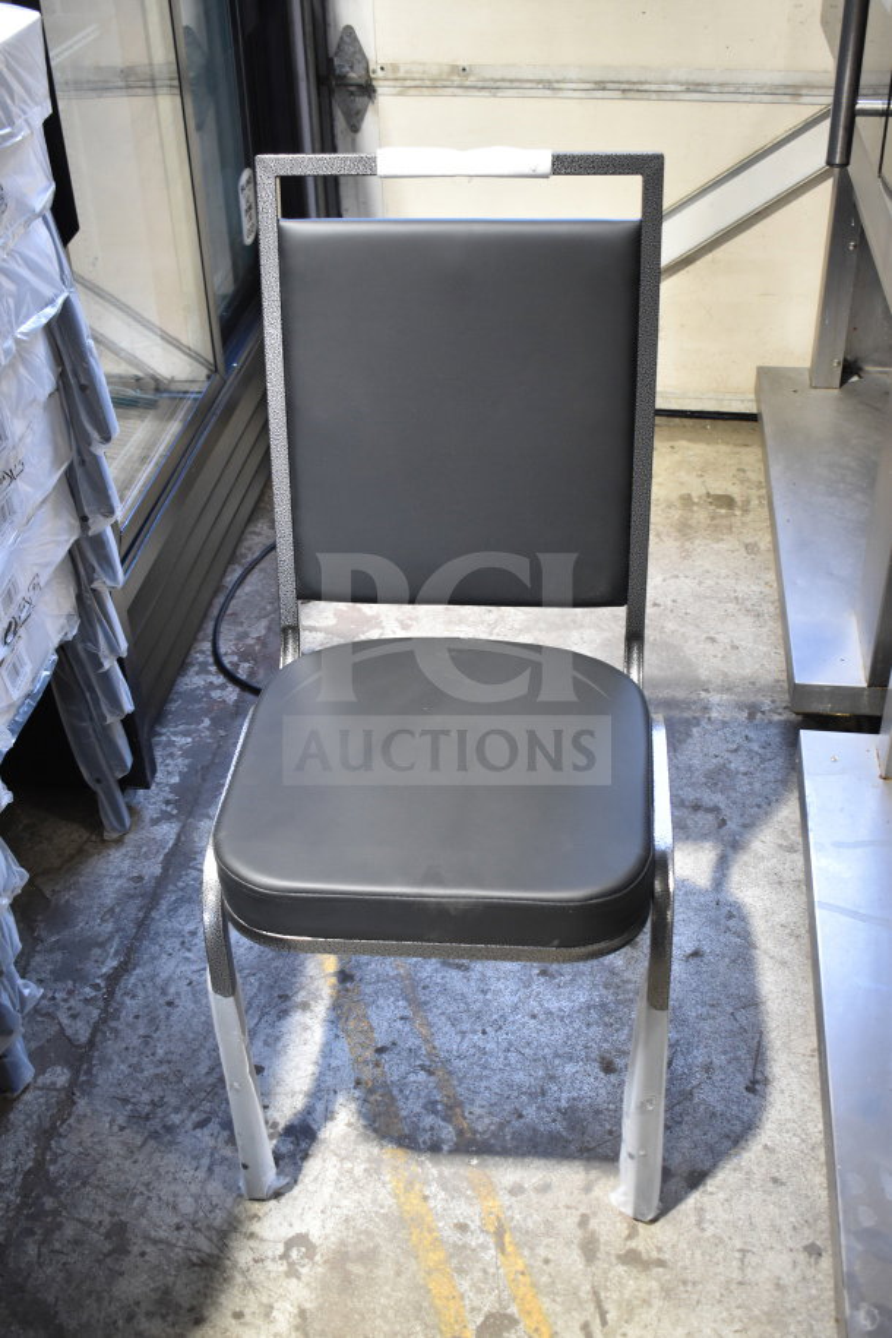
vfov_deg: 49.6
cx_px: 446
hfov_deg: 34.2
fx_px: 1449
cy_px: 669
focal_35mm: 39
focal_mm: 26
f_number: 4
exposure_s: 1/40
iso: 1400
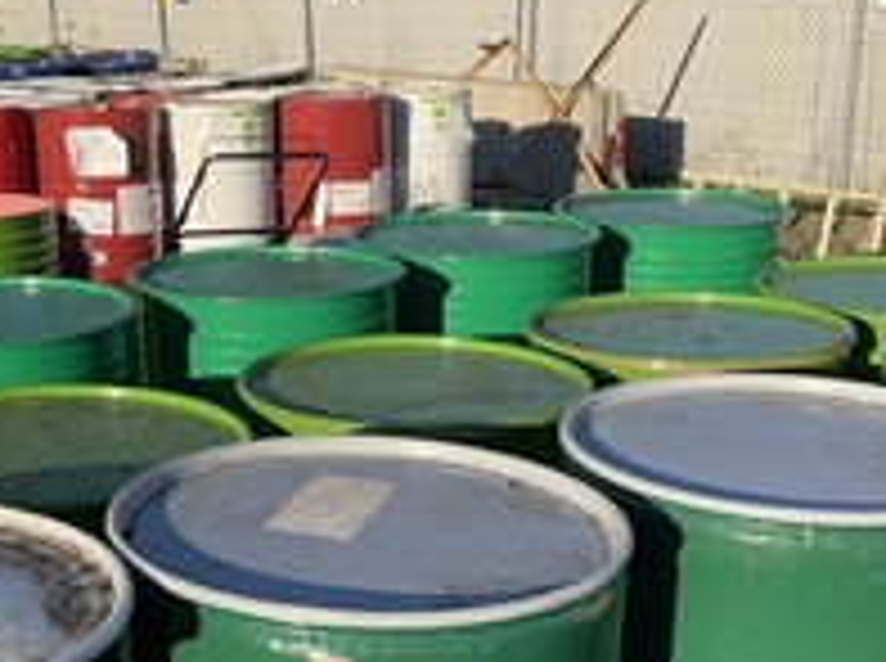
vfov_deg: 24.6
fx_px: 1507
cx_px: 292
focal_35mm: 59
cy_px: 468
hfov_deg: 32.5
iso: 25
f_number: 1.8
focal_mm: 3
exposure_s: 1/1626
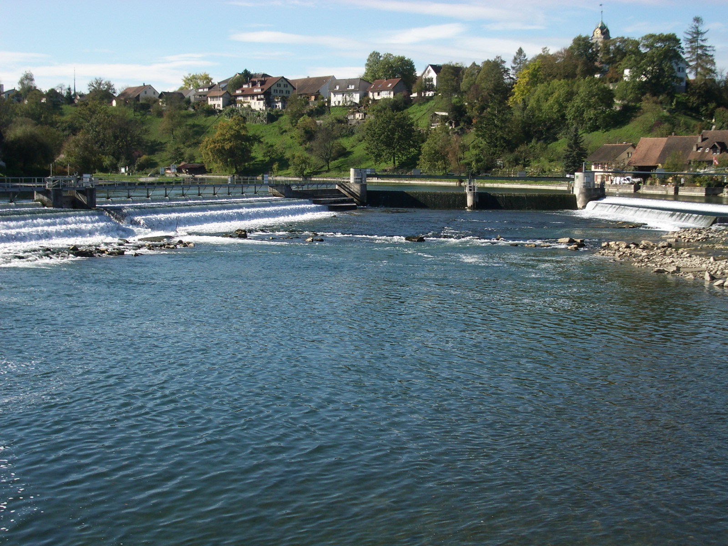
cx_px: 364
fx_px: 1031
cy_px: 273
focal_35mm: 49
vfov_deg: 29.7
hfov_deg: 38.9
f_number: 5
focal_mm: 8.2
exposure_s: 1/250
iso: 80
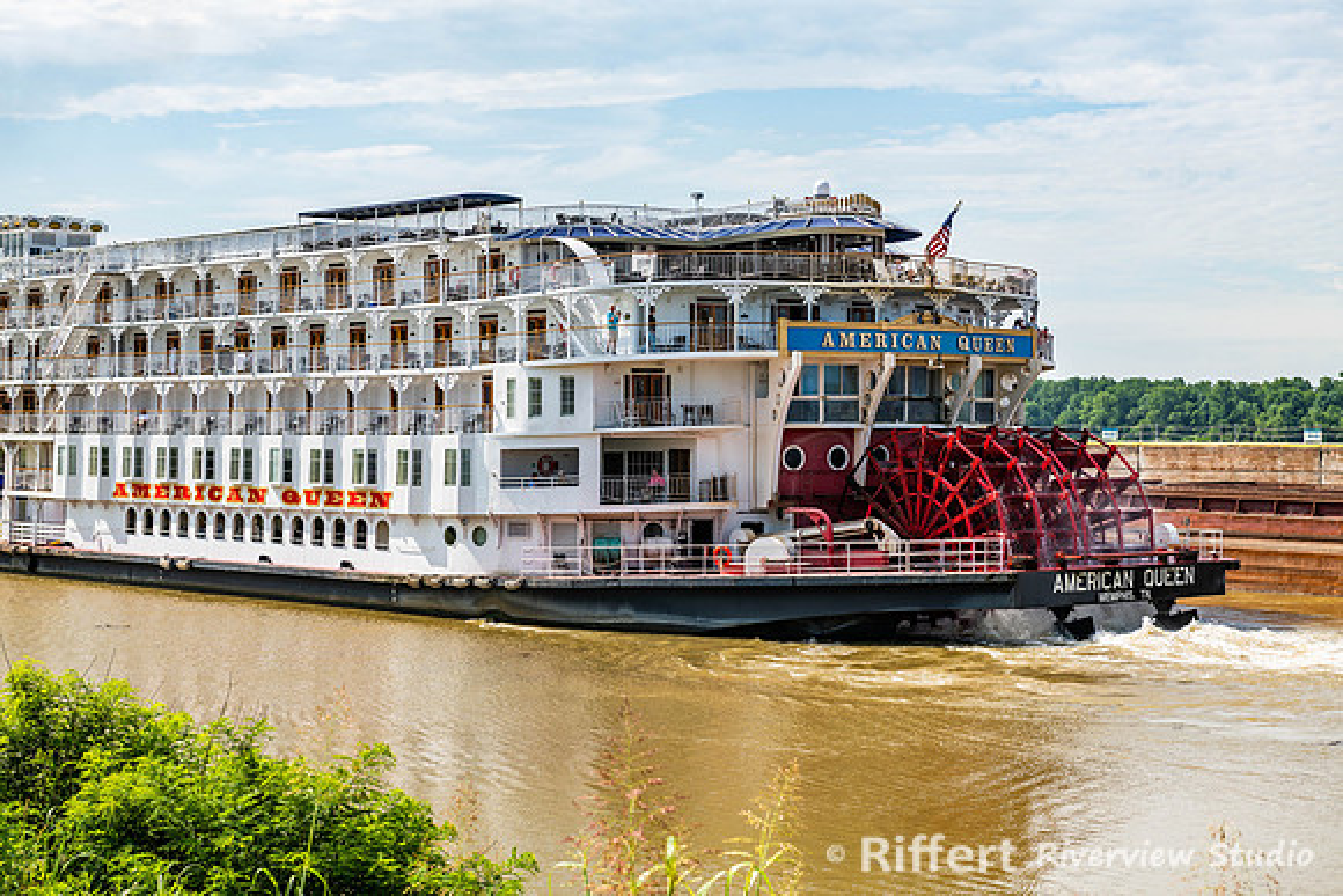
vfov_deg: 19.5
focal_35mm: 70
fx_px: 2612
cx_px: 672
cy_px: 448
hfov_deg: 28.8
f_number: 8
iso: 64
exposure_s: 1/160
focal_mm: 70
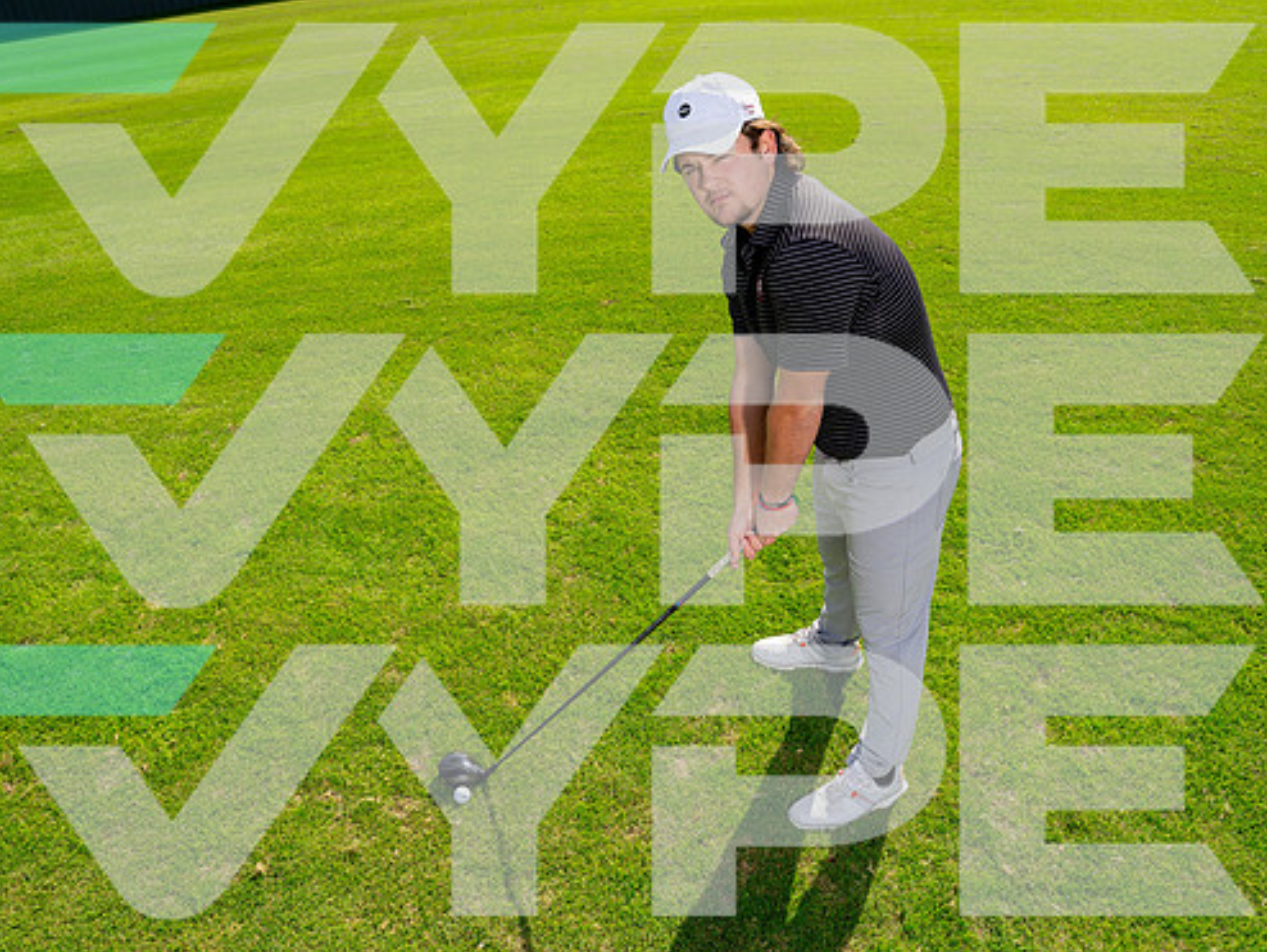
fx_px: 1025
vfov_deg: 49.8
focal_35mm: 28
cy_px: 471
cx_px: 610
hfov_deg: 63.4
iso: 100
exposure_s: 1/250
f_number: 7.1
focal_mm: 24
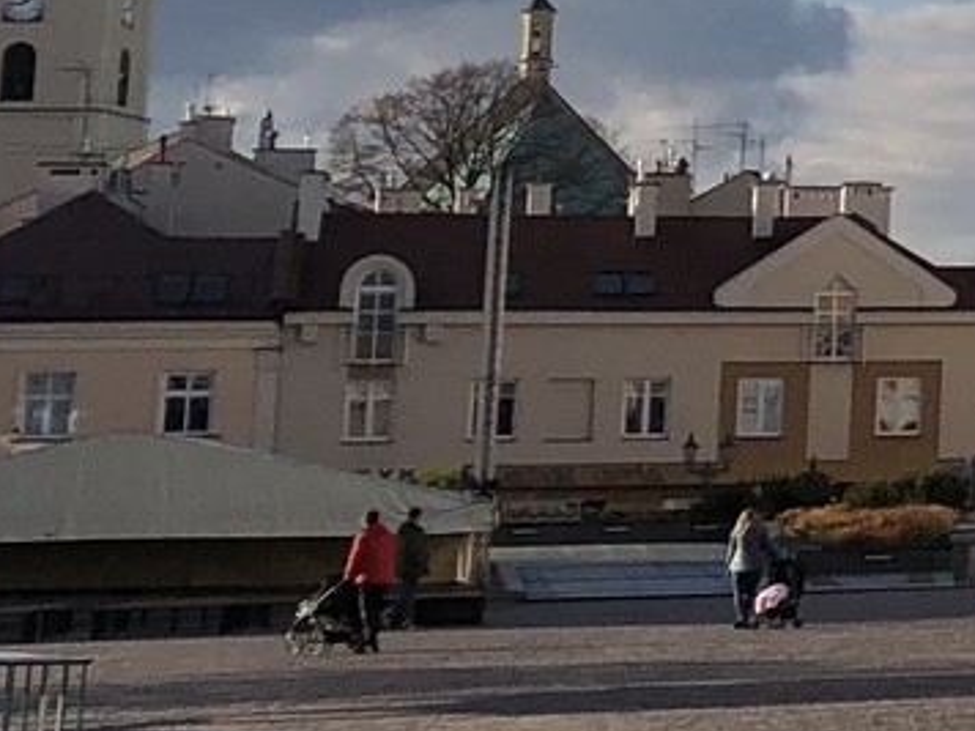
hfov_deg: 10.4
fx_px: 4619
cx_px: 2333
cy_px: -309
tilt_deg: +9.1
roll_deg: +1.0
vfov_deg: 8.9
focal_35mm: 164
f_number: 1.8
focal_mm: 3.99
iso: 20
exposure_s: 1/2315
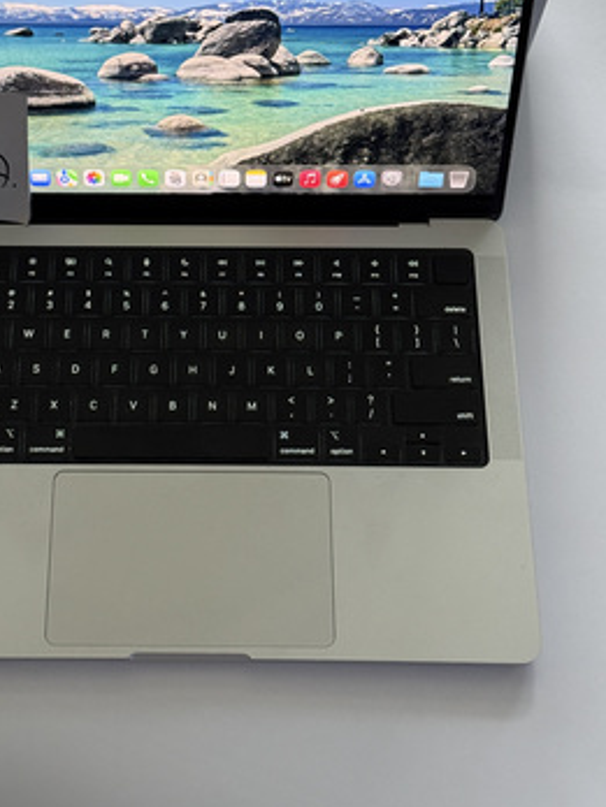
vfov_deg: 27.9
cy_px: 250
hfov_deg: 21.2
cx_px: 194
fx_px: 1611
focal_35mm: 69
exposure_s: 1/50
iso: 200
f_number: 1.78
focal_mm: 6.76
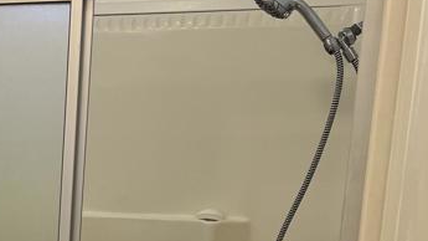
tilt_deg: -10.5
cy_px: 359
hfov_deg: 23.3
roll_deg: -1.1
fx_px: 953
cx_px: -77
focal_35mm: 84
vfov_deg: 13.6
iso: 64
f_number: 1.6
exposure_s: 1/120
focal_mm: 5.1
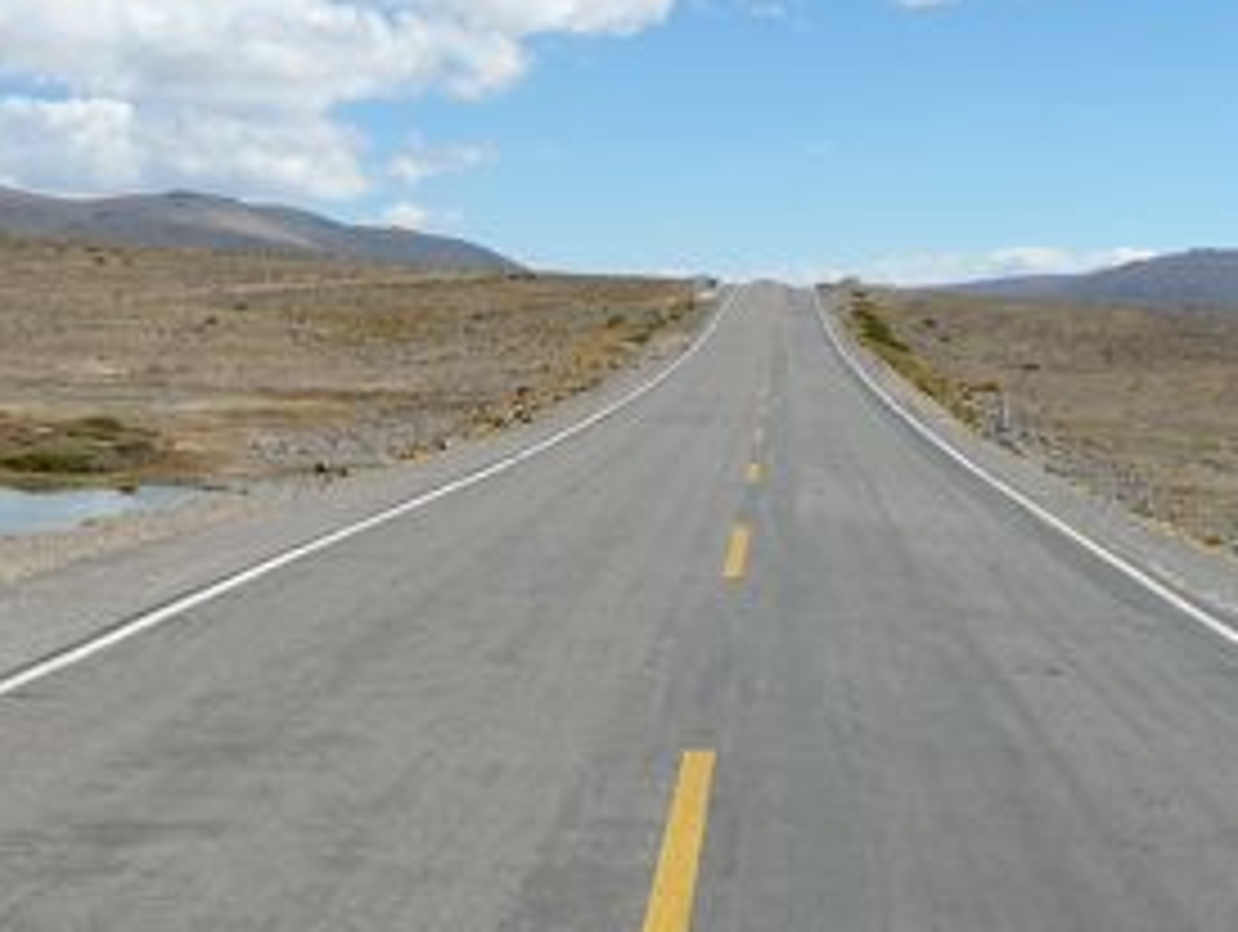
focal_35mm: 70
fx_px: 2507
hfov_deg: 27.7
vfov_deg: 20.8
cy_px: 745
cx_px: 729
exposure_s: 1/500
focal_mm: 5.2
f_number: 5
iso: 80
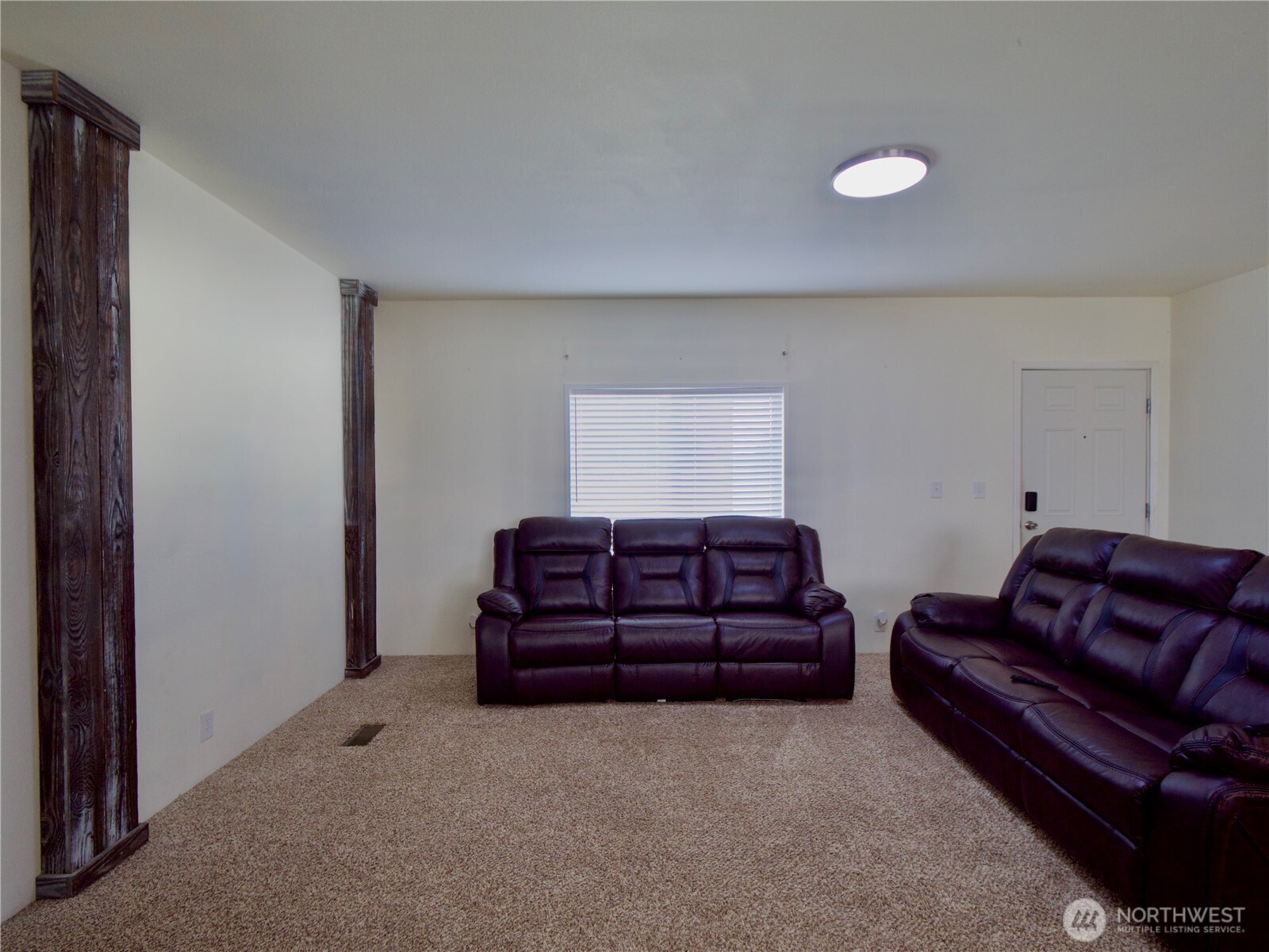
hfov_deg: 87.8
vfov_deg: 71.6
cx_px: 634
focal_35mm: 18
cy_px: 476
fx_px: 660
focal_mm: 9
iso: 400
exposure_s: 1/60
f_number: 3.5
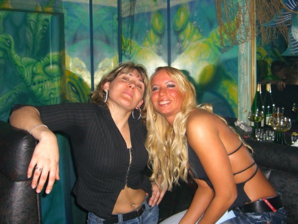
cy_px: 112
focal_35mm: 38
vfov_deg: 37.7
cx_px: 149
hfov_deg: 49.0
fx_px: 327
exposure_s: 1/60
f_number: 2.8
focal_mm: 7.9
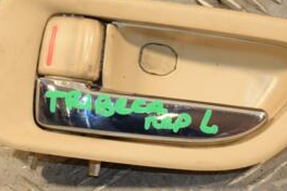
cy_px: 55
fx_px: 2176
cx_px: 148
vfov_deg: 5.0
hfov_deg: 7.5
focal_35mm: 273
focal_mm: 80
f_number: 5.3
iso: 800
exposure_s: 1/160
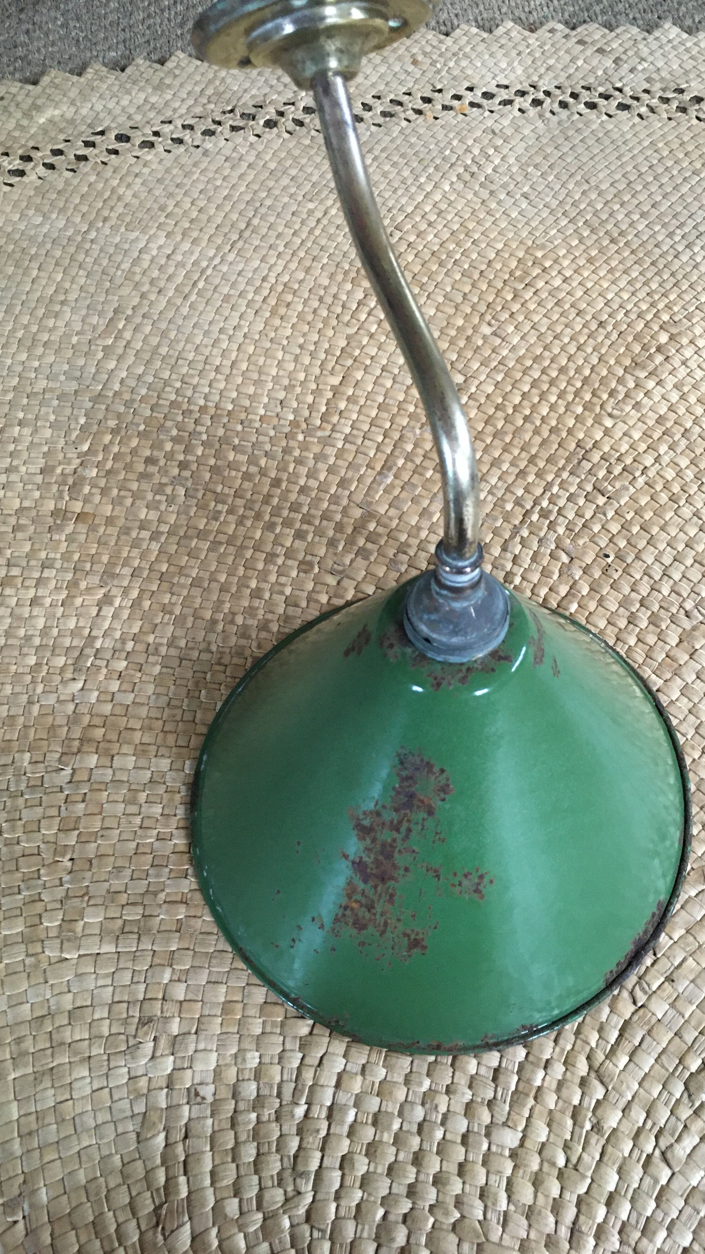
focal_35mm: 32
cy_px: 621
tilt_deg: -56.5
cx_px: 407
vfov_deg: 61.0
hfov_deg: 36.6
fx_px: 1064
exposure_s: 1/17
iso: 200
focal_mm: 4.15
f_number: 2.2
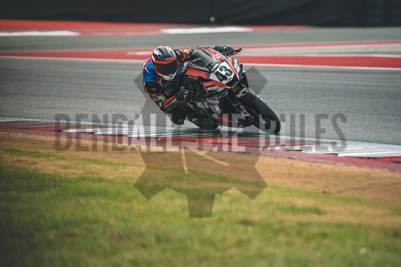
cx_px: 200
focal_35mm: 300
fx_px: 3342
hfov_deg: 6.9
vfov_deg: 4.6
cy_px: 134
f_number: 2
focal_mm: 200
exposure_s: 1/2500
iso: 640
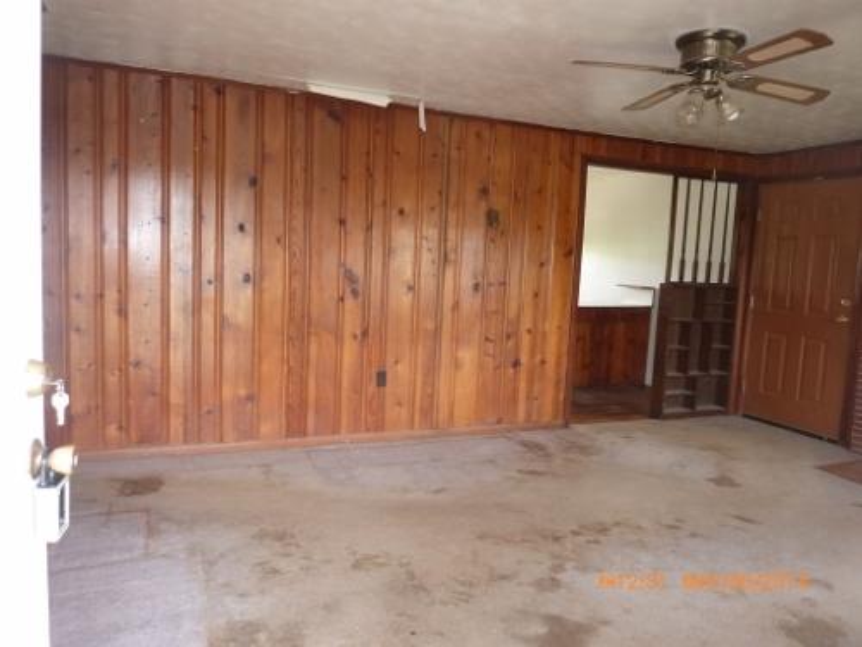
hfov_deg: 69.4
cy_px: 324
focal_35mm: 25
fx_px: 623
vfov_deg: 54.9
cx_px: 431
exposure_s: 1/30
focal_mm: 4.1
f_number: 3.3
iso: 200
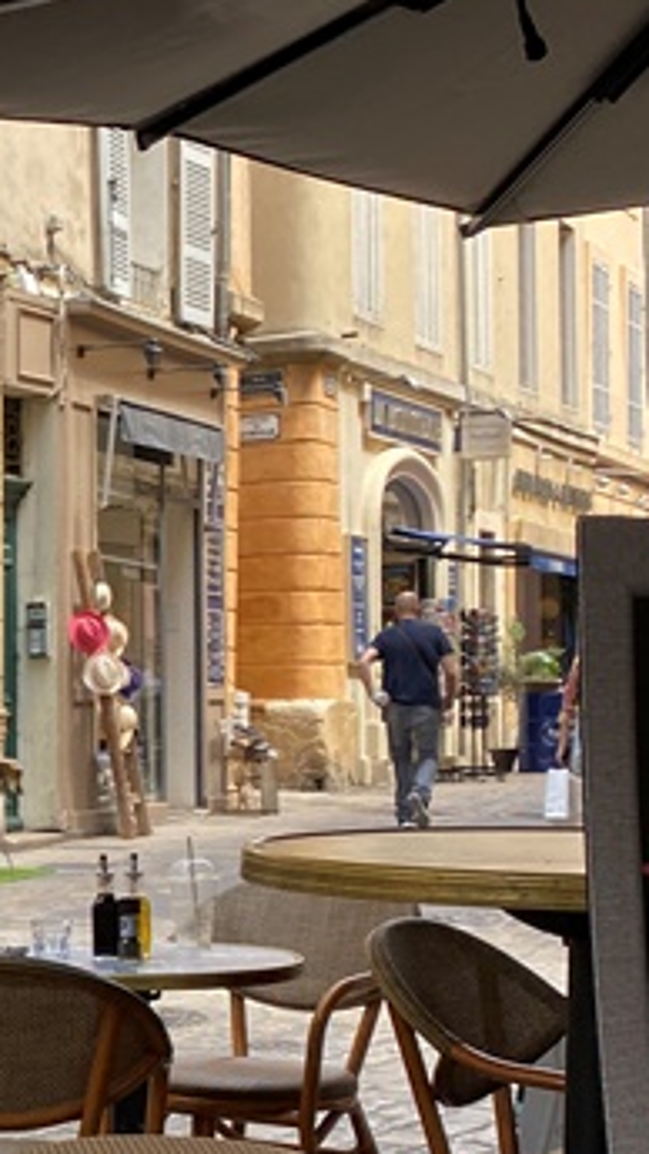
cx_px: -672
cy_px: 880
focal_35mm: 84
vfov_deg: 25.0
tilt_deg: -2.1
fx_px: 2570
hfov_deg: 12.5
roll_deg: +0.5
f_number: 1.8
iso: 32
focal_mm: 4.25
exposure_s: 1/200
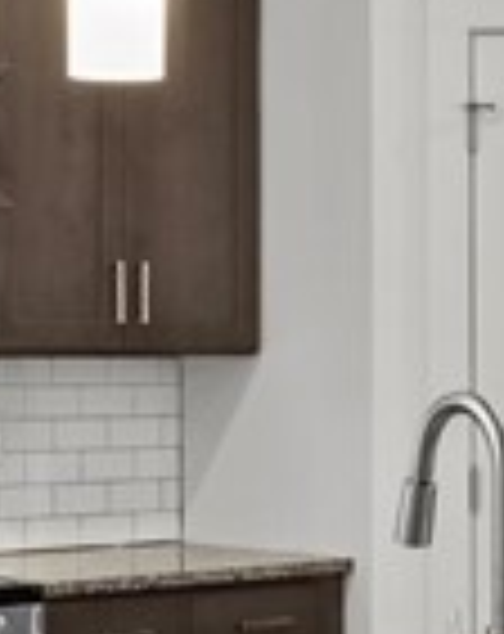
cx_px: 374
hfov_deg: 13.2
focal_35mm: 116
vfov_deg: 16.6
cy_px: 371
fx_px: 2172
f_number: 8
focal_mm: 16
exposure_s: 1/2
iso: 400
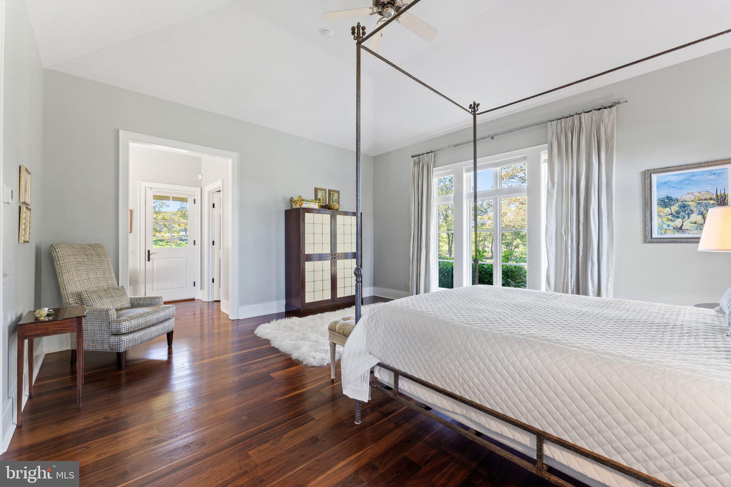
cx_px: 366
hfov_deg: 104.3
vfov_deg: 81.2
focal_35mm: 14
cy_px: 244
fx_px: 284
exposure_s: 1
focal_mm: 14
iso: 640
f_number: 8
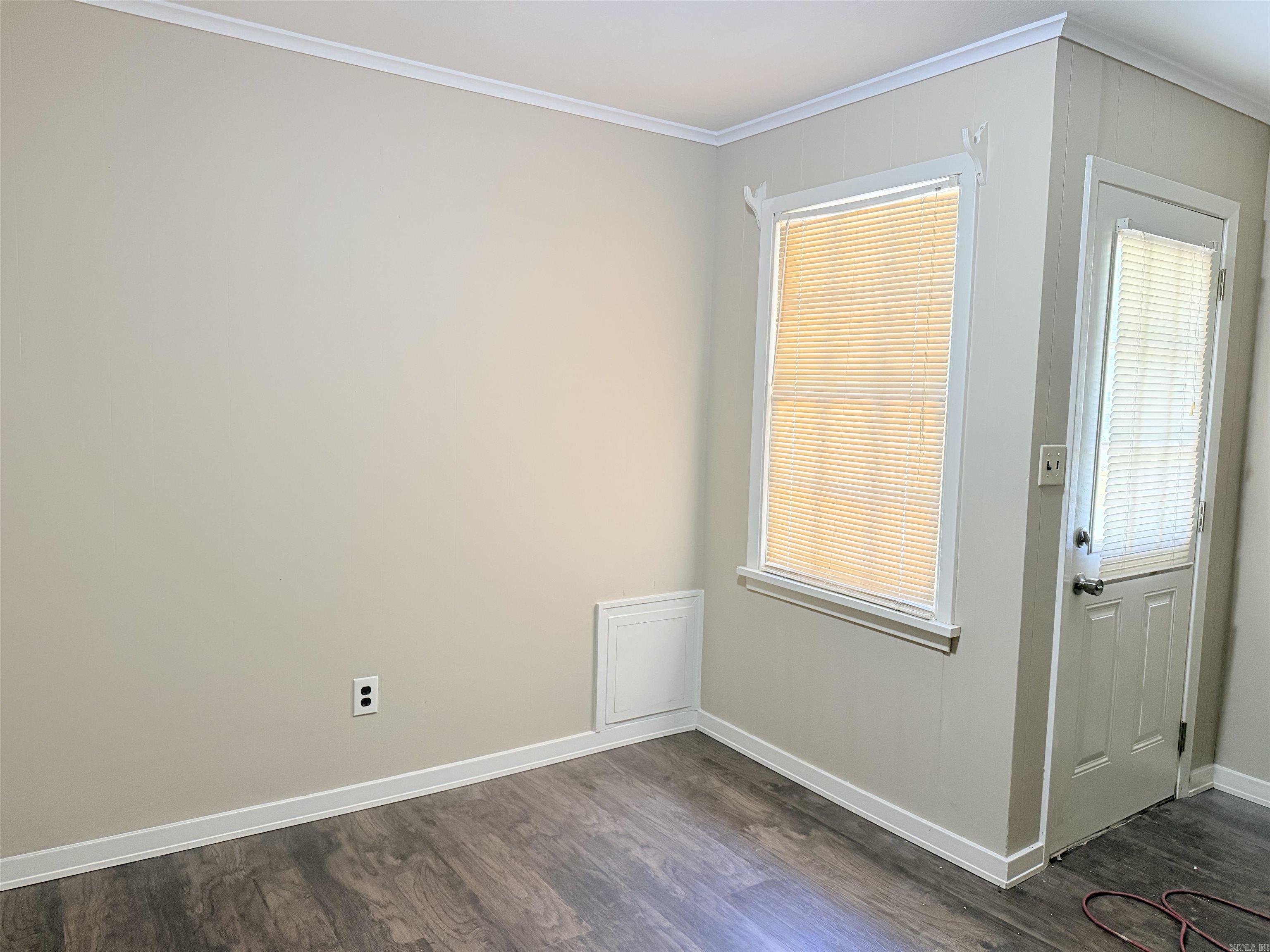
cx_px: 635
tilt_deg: -5.3
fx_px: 881
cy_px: 476
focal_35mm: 24
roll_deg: -1.2
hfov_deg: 71.6
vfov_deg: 56.8
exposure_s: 1/60
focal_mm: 6.76
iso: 320
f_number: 1.78
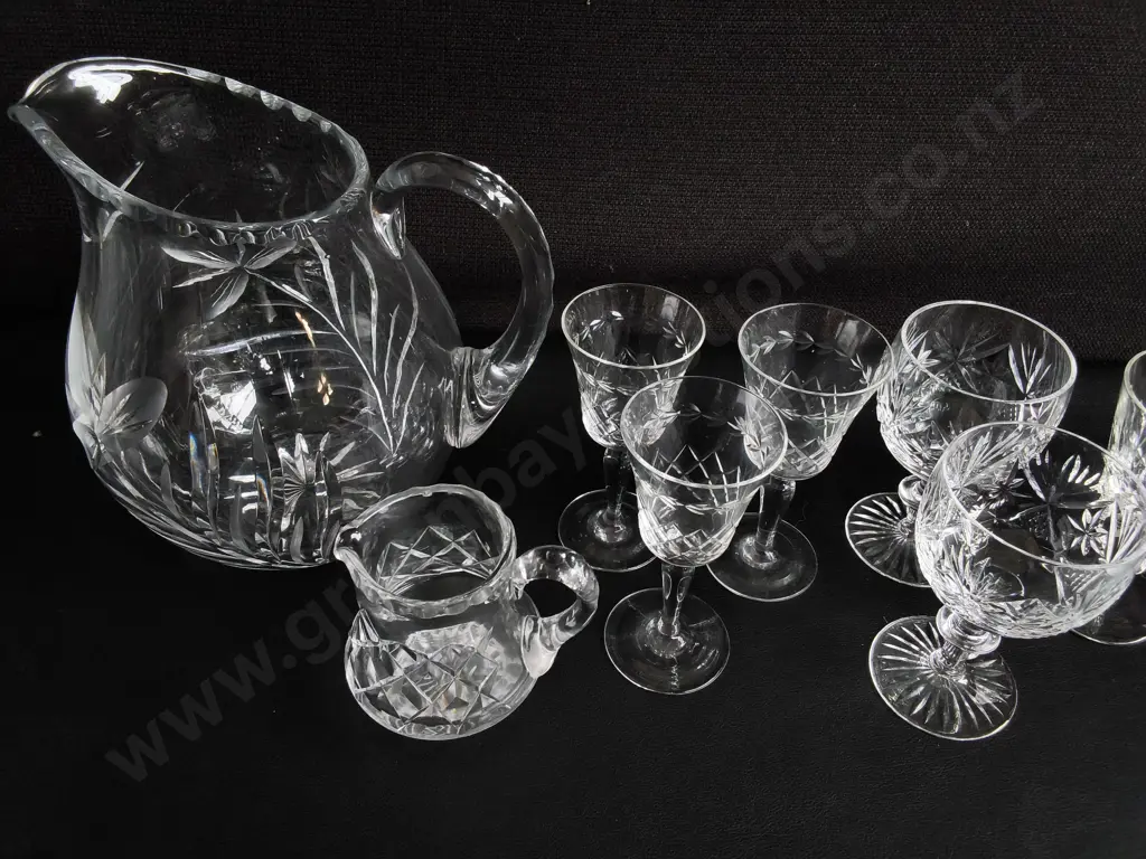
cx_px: 573
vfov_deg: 51.4
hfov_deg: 65.3
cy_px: 430
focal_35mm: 27
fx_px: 894
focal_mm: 2.87
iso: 125
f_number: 2
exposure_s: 1/100
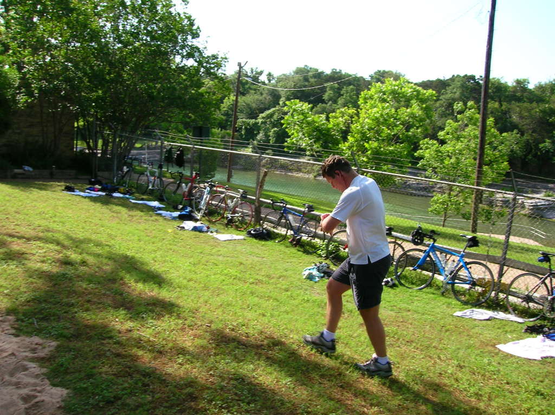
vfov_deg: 41.7
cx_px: 278
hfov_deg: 54.0
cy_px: 208
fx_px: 545
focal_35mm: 34
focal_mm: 5.7
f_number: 4.9
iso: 50
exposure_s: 1/148
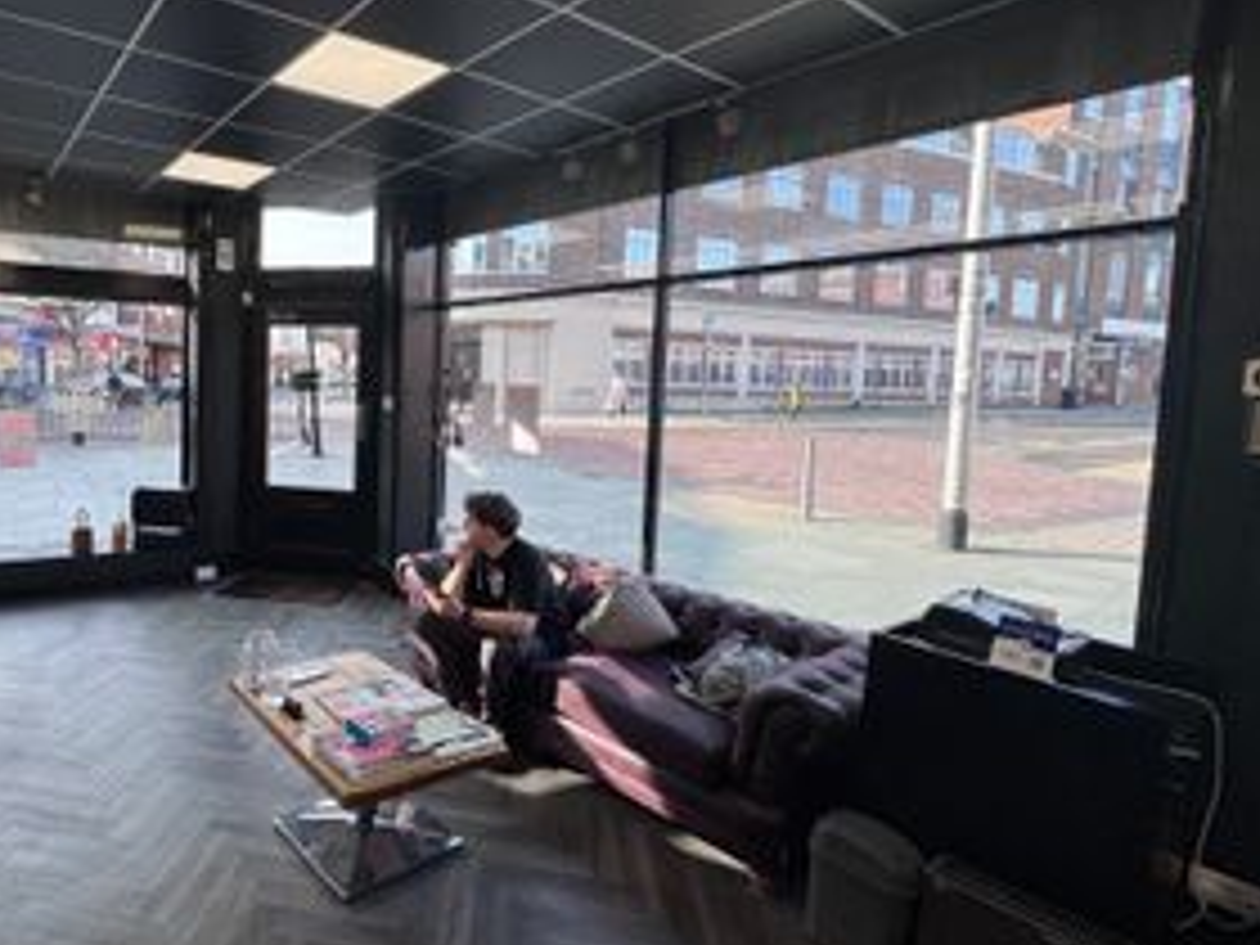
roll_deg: -0.8
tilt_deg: -3.5
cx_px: 378
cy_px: 432
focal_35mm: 20
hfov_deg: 77.9
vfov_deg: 65.9
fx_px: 728
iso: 40
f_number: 2.2
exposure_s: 1/198
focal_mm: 2.22
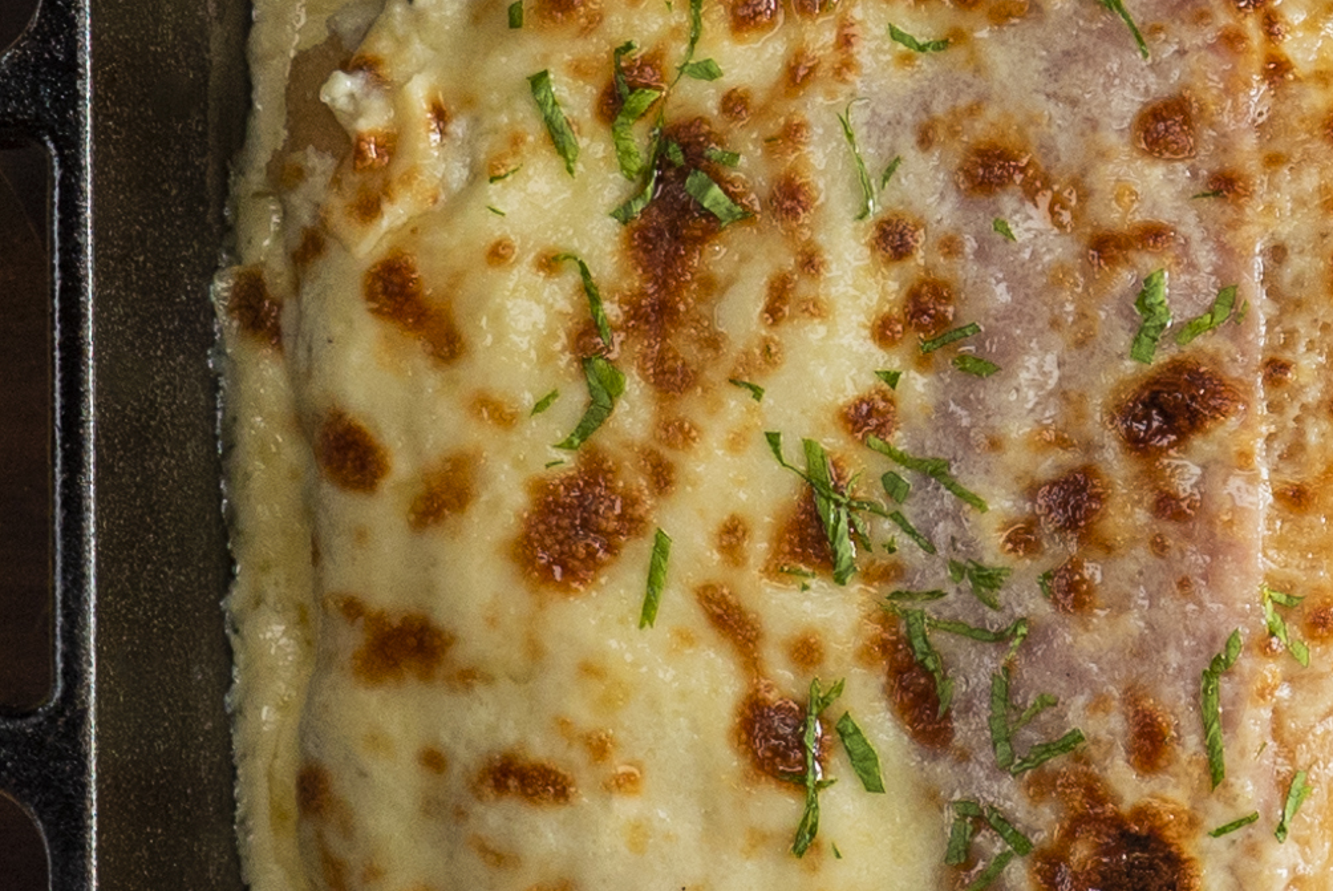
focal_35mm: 152
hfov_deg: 13.2
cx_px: 1535
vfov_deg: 9.0
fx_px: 5632
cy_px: 479
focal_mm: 36
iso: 1250
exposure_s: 1/60
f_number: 6.3
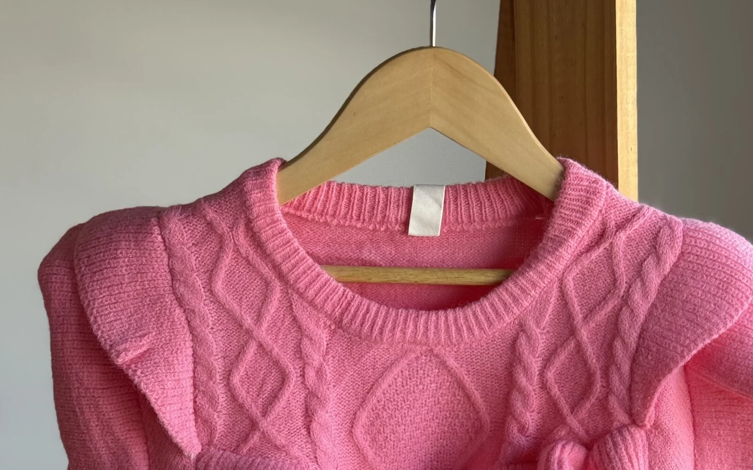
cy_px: 561
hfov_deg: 25.5
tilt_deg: -18.6
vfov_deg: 15.5
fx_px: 1662
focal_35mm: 81
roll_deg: -1.7
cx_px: 424
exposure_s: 1/285
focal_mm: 6.76
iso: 80
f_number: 1.78
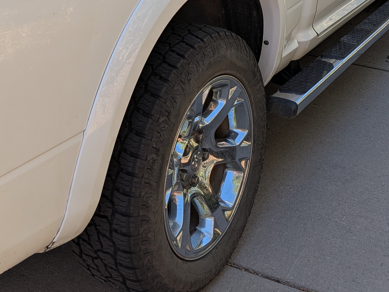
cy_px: -11
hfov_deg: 34.3
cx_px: 168
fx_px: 629
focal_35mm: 56
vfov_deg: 24.7
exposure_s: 1/221
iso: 22
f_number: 1.7
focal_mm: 4.53
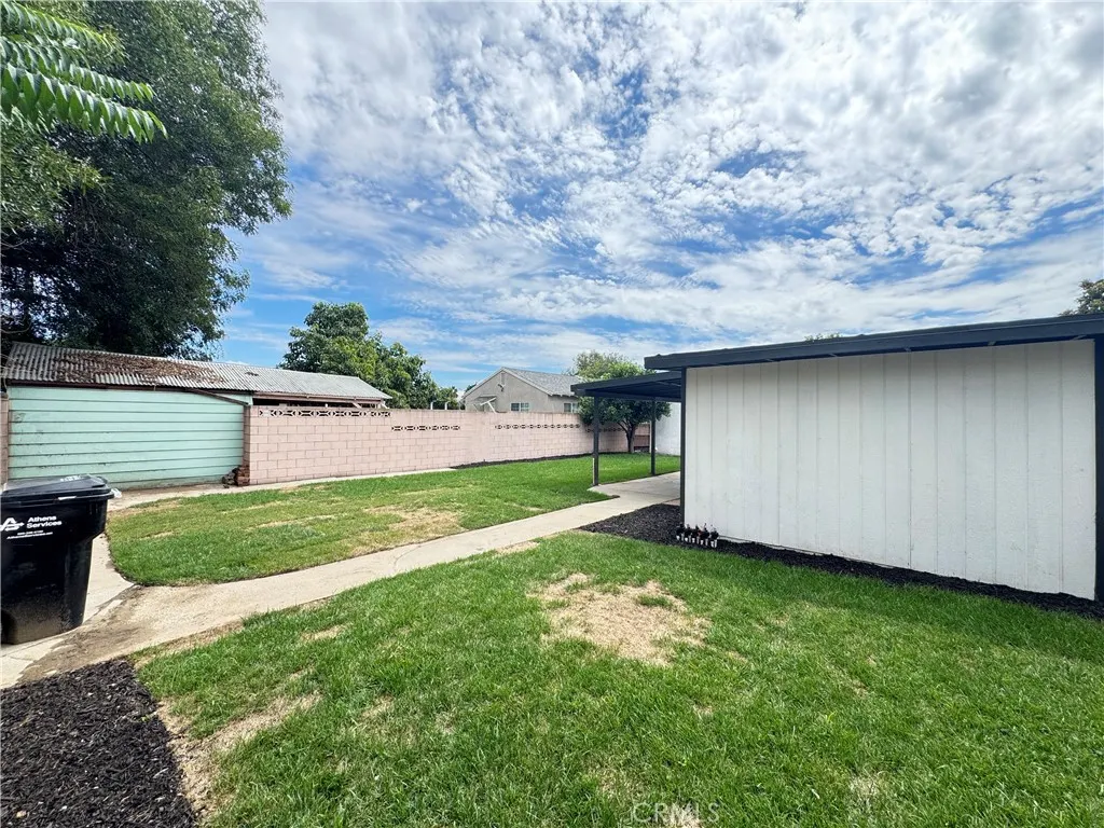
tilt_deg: -0.1
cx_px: 552
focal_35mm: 14
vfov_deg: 85.7
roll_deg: +0.0
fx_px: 446
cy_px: 414
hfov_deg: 102.1
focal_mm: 2.22
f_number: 2.2
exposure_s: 1/515
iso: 50
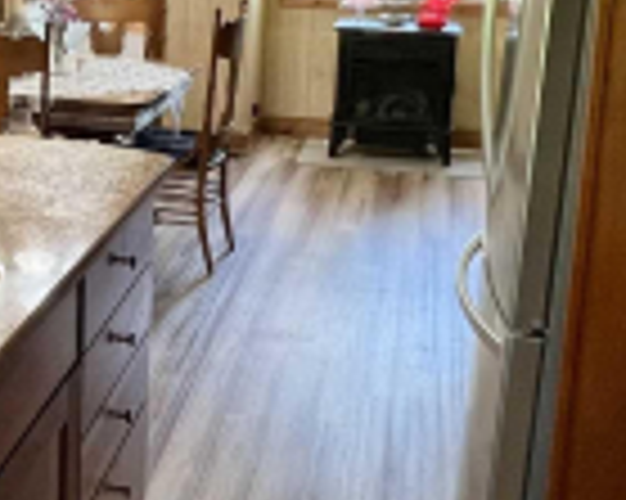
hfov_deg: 29.2
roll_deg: -0.7
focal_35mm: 61
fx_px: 1129
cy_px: 117
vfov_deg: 24.6
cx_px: 20
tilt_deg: -12.2
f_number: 1.8
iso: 320
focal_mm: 1.57
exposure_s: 1/60
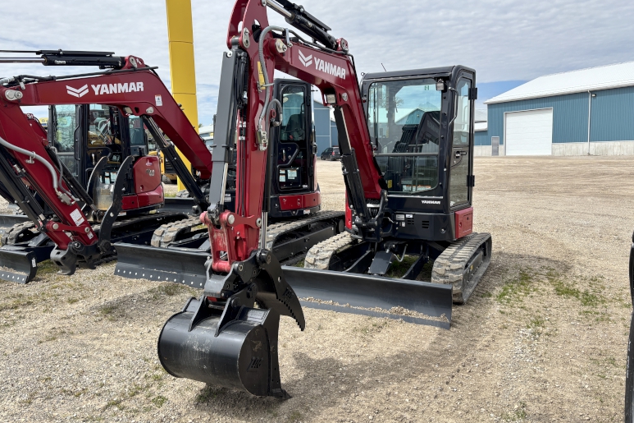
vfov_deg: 46.4
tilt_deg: -6.7
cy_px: 209
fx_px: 493
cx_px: 316
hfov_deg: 65.5
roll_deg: +1.6
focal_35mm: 28
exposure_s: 1/1543
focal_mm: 5.96
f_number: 1.6
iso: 50
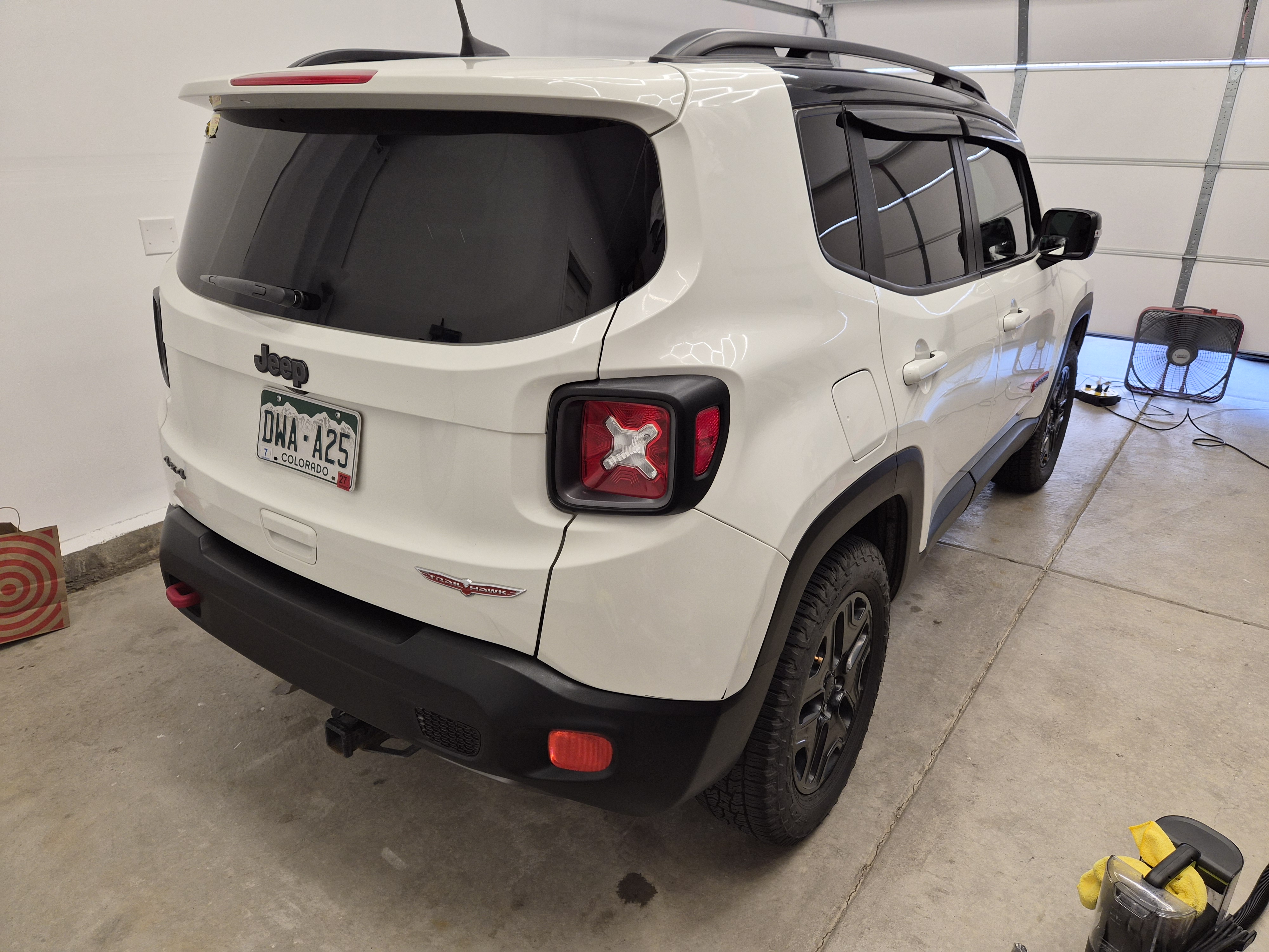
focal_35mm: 23
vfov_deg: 58.9
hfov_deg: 73.9
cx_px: 634
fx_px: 843
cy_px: 476
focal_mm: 5.4
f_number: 1.8
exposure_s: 1/55
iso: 64
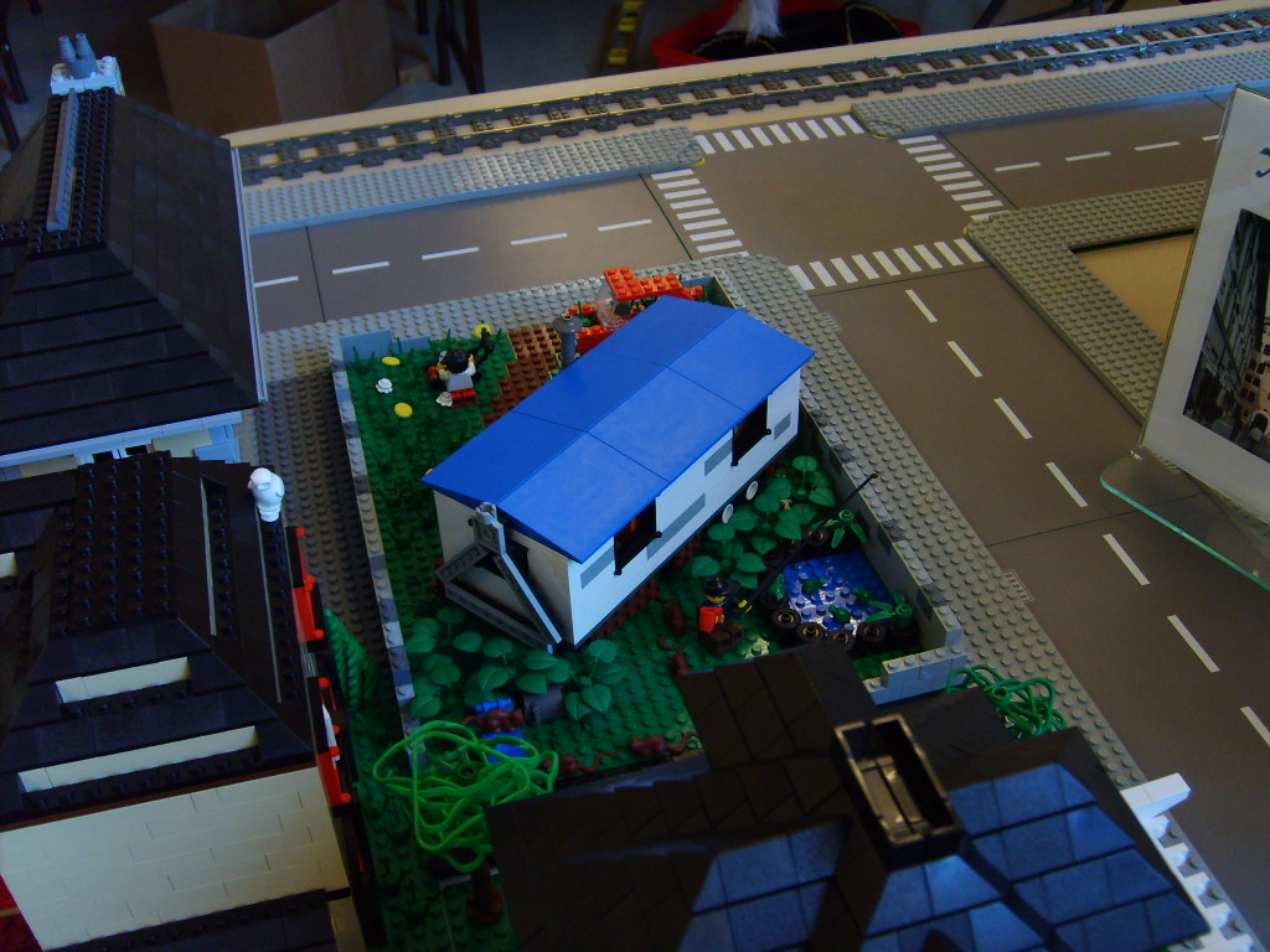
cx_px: 635
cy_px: 476
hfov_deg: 52.6
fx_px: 1284
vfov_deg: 40.7
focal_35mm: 35
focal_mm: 5.8
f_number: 2.8
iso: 100
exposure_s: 1/30
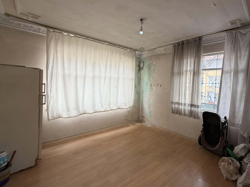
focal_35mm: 17
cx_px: 146
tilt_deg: -1.1
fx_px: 123
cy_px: 85
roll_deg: -1.5
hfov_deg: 90.2
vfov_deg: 74.6
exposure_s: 1/121
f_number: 2.2
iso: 160
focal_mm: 2.22
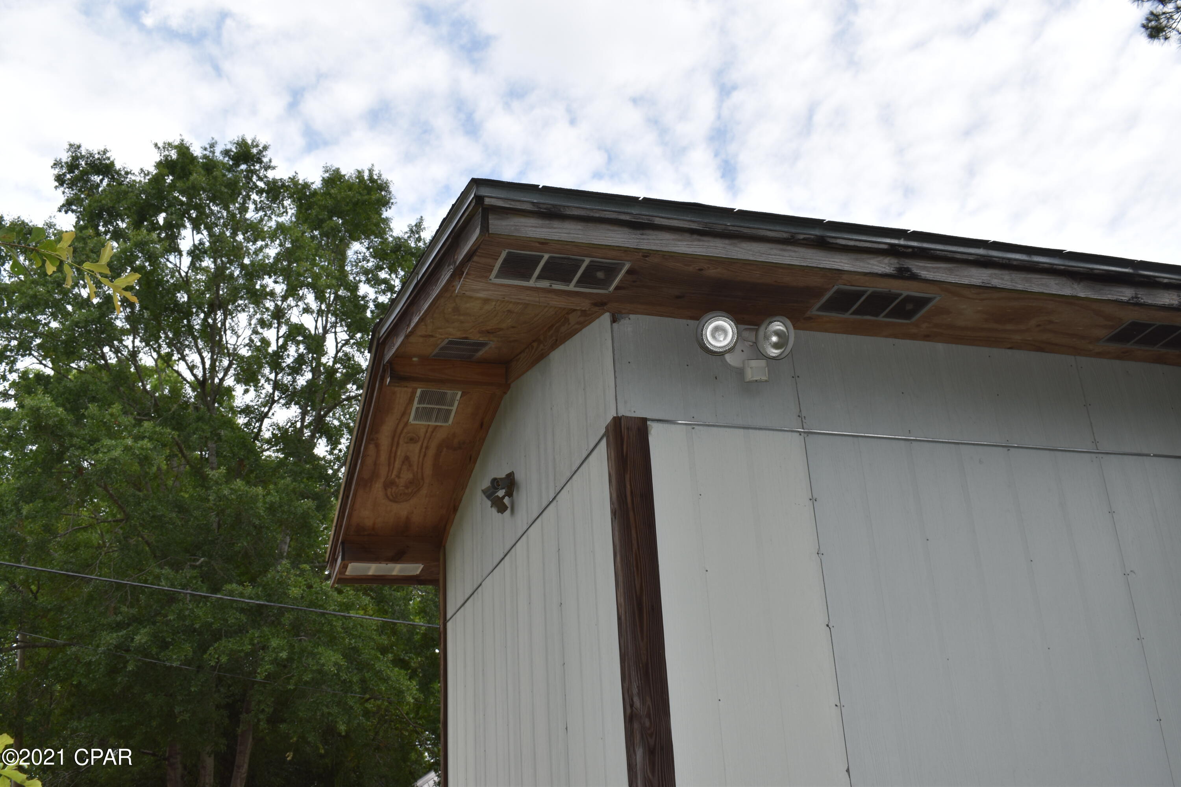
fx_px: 1181
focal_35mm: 36
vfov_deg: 36.9
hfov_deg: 53.1
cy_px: 394
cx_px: 590
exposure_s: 1/200
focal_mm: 24
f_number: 10
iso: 100
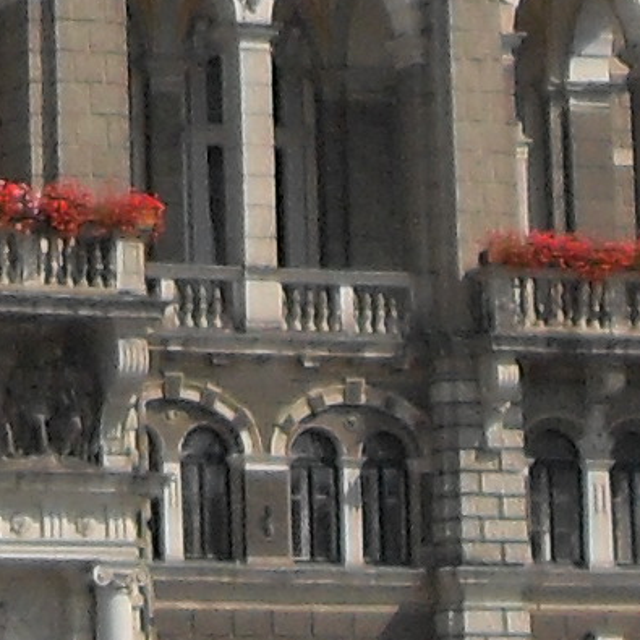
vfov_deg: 6.3
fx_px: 5648
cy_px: -671
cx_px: -295
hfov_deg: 6.4
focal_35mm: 270
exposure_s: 1/250
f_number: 8.9
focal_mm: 6.3
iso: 80
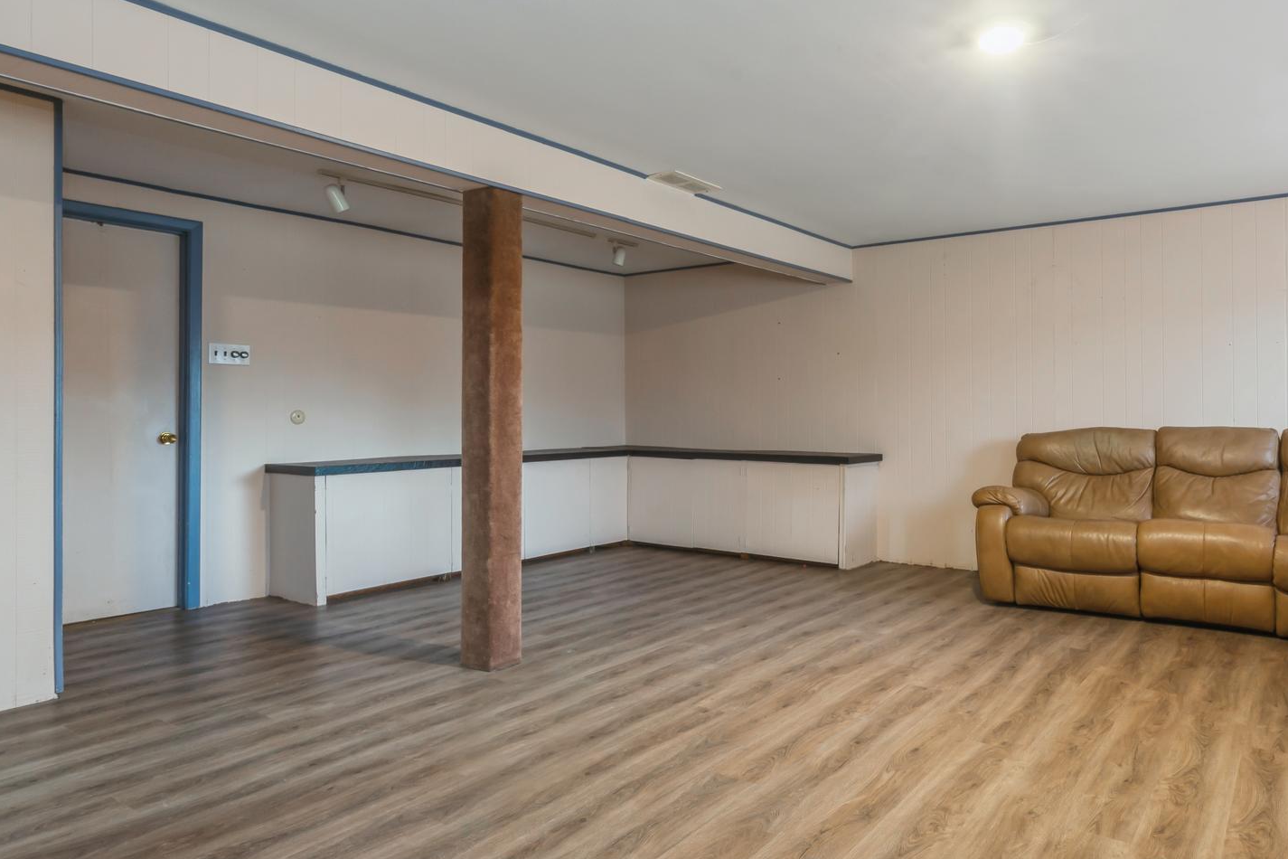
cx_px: 763
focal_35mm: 23
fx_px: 823
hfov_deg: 75.4
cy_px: 413
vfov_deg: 55.1
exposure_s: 2.5
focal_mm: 16
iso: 200
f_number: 11
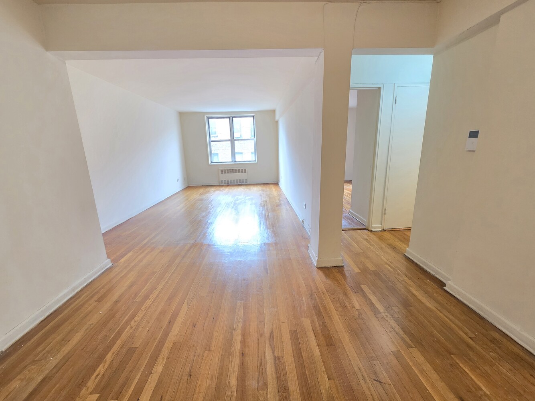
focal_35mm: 13
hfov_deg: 106.2
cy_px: 200
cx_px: 268
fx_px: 201
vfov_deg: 89.9
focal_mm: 2.2
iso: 320
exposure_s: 1/60.2
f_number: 2.2
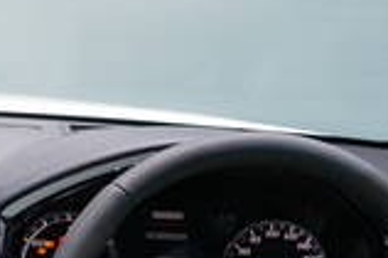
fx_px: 1044
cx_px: -189
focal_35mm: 97
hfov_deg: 18.7
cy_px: 369
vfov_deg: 13.4
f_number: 4
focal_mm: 24
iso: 160
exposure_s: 1/60
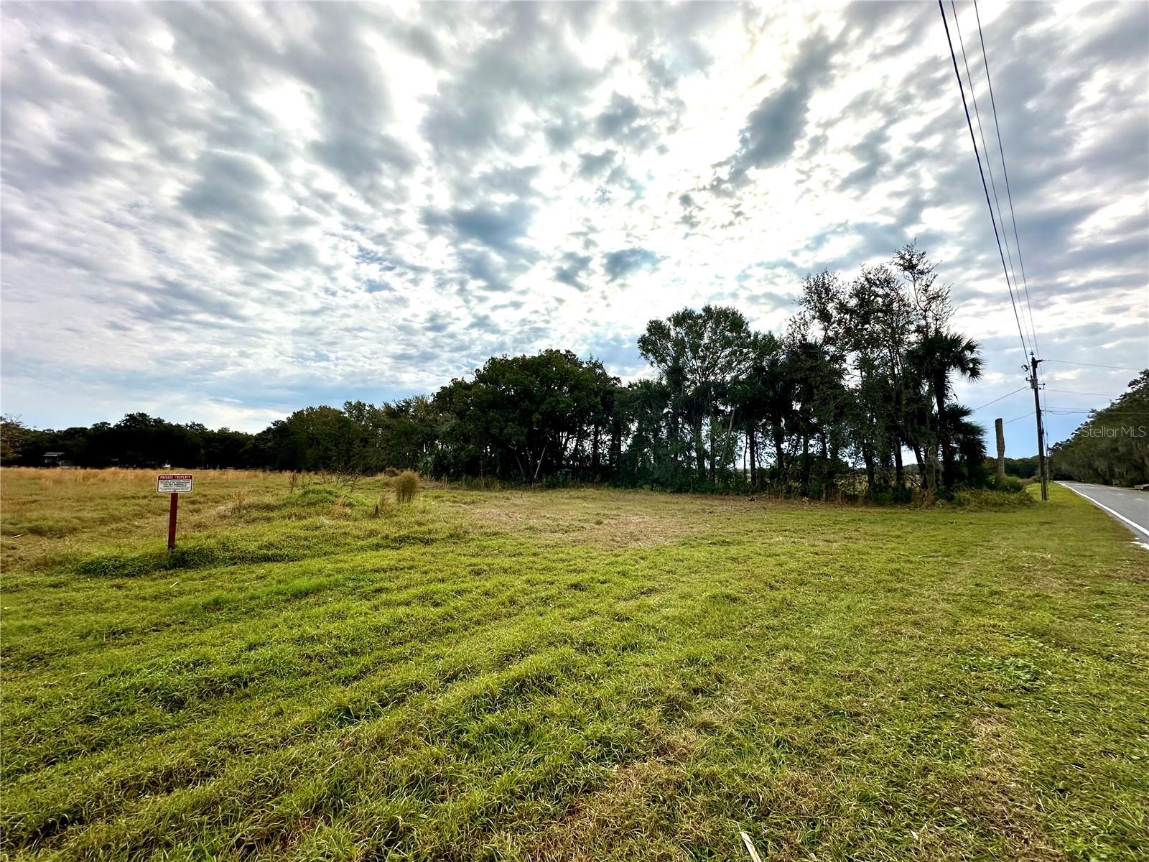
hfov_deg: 102.1
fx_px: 465
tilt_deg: +5.8
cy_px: 431
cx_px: 574
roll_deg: -0.4
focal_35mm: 14
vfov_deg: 85.7
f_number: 2.2
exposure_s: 1/3861
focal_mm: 2.22
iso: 40
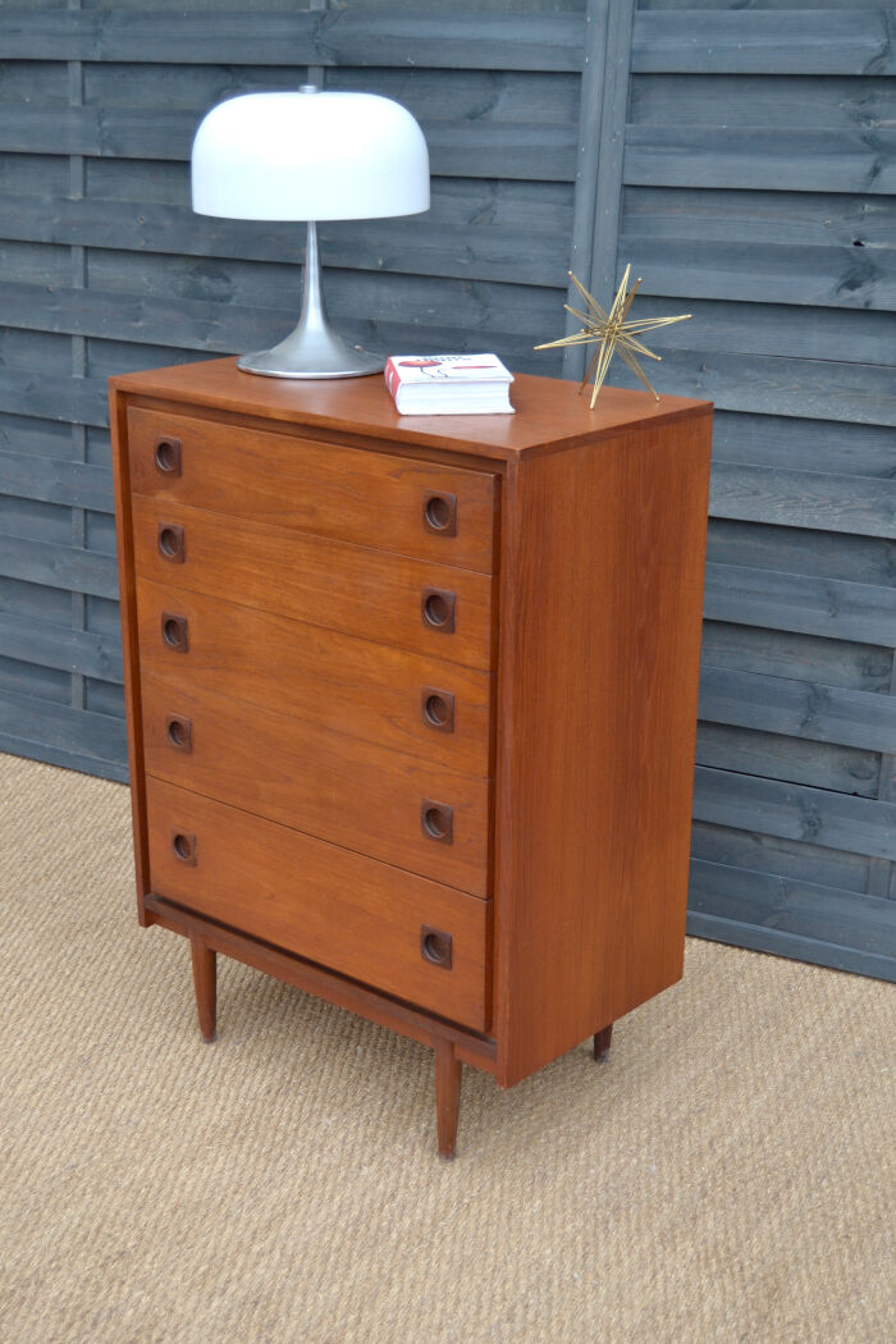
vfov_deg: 41.1
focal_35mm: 48
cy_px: 672
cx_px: 448
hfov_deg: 28.1
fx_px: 1792
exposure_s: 1/125
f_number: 4.5
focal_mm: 32
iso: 250
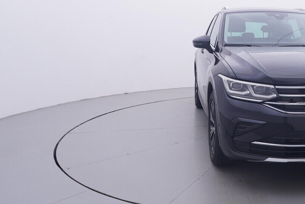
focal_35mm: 40
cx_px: 263
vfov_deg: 33.0
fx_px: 338
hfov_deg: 45.0
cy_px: 56
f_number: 5
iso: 200
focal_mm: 15
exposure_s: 1/80
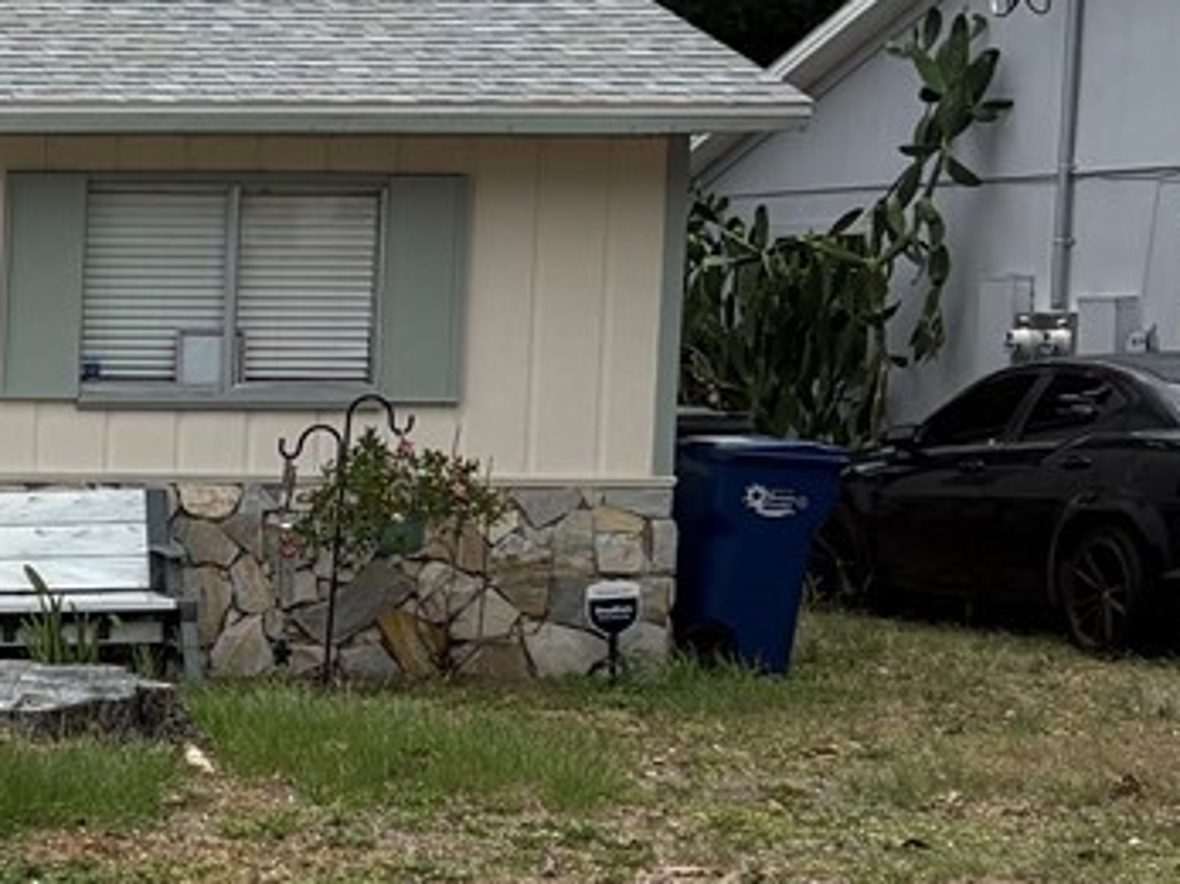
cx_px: -1217
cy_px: 643
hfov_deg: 13.8
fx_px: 4089
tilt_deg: -3.4
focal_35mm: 120
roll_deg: -0.4
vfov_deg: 12.3
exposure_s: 1/3448
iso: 50
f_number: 1.6
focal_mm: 5.96
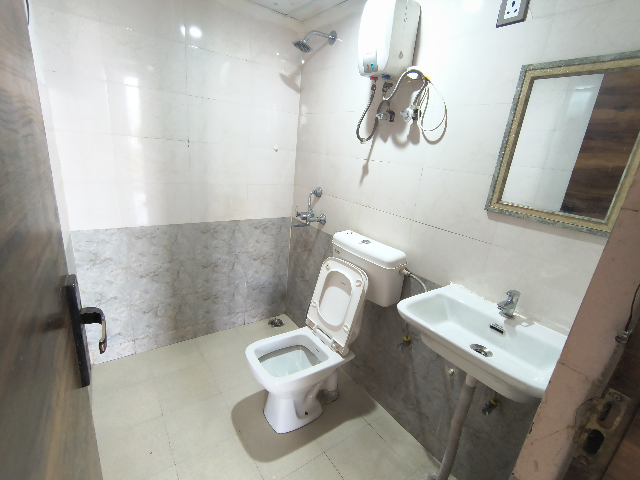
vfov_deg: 94.5
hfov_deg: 110.5
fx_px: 222
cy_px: 240
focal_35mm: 12
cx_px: 320
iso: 799
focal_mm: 2.13
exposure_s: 1/33.3
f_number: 2.2
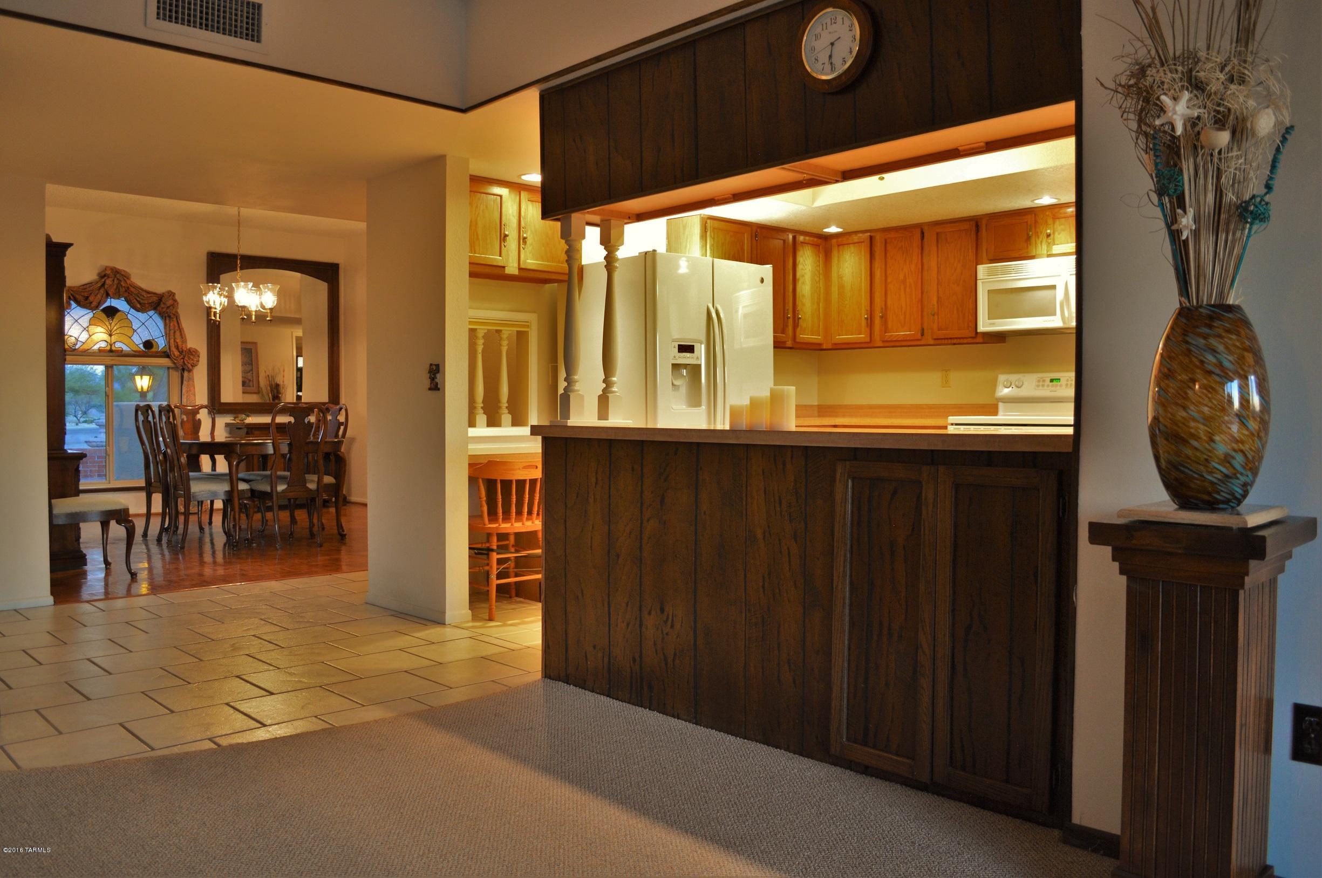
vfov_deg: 47.8
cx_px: 661
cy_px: 439
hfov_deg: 67.4
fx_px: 990
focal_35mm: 27
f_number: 3.5
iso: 560
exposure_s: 1/15
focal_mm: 18
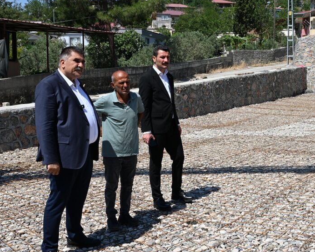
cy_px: 111
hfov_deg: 35.0
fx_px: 492
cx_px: 221
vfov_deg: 28.7
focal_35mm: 53
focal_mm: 32.5
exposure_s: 1/200
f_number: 11
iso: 100
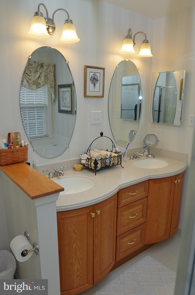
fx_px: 294
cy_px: 148
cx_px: 98
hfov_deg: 36.7
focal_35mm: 36
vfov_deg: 53.2
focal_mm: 24
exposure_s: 1/100
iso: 200
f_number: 5
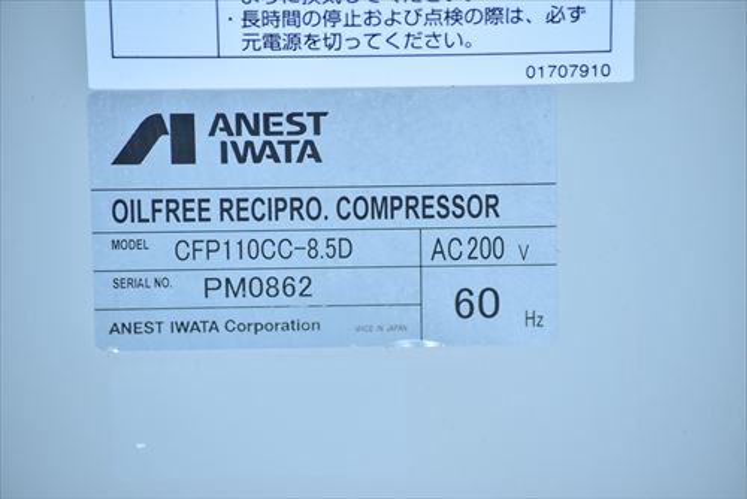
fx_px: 5606
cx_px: 374
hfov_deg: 7.6
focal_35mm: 270
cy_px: 250
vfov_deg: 5.1
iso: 1250
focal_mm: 180
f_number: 6.3
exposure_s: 1/200
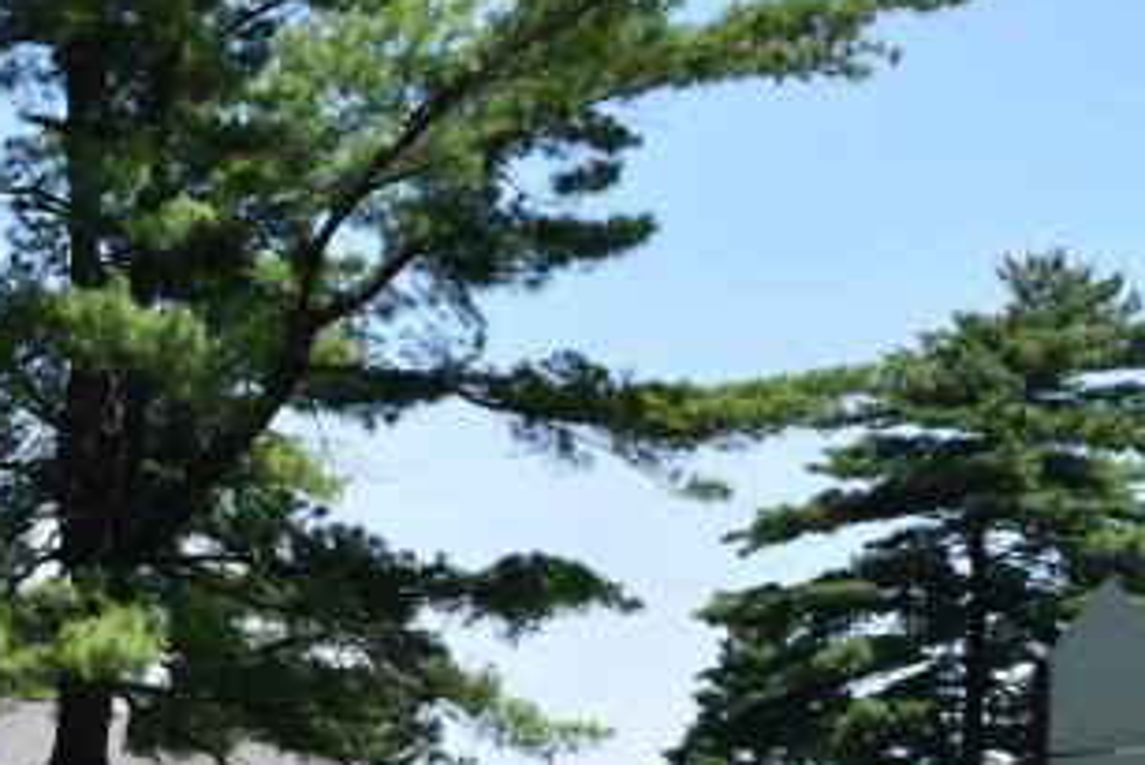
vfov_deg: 15.1
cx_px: -201
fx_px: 2800
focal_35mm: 88
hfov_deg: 21.6
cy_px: 855
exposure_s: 1/250
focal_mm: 24
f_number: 8
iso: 200
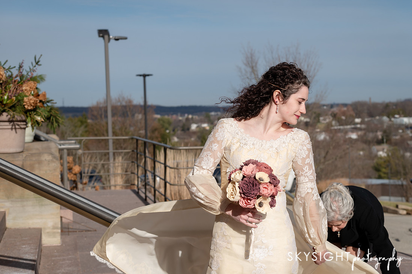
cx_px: 206
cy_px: 137
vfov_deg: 18.7
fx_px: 832
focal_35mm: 73
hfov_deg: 27.8
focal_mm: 70
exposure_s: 1/1600
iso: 200
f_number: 5.6
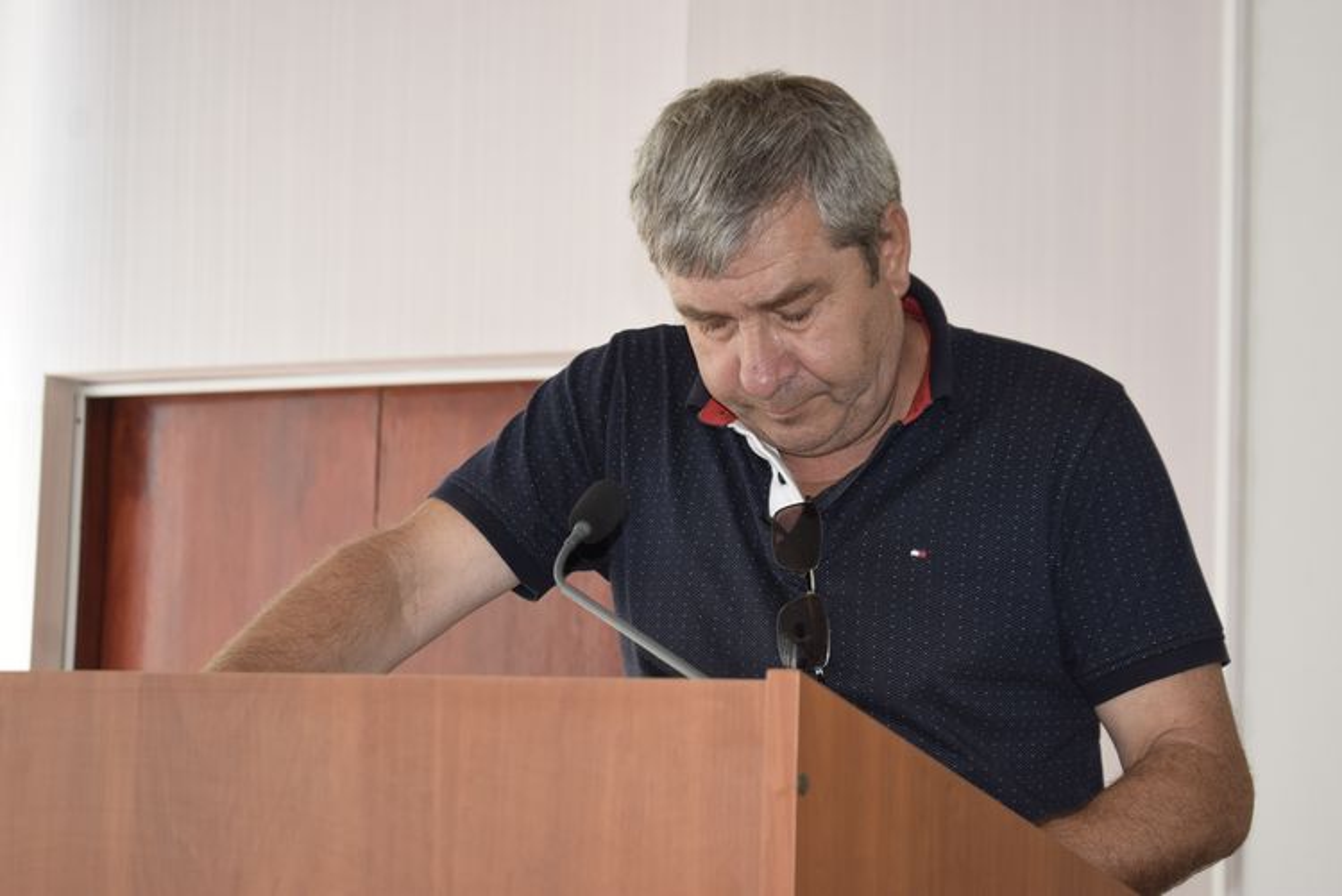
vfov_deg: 16.6
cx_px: 671
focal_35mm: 82
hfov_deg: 24.6
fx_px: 3077
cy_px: 448
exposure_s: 1/125
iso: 320
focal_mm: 55
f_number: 5.6
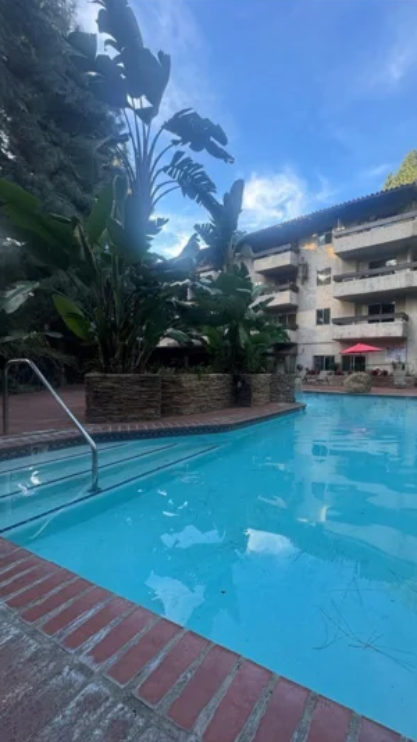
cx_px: 281
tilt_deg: -2.9
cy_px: 386
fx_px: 315
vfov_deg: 99.3
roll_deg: -0.7
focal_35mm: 16
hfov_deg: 65.1
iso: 64
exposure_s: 1/99
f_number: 2.2
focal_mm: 2.22
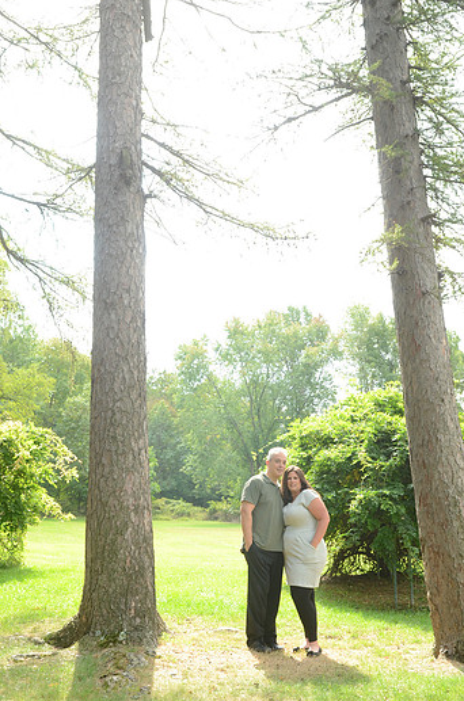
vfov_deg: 52.0
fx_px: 719
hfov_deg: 35.8
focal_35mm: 37
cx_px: 228
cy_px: 362
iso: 500
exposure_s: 1/250
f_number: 5.6
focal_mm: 22
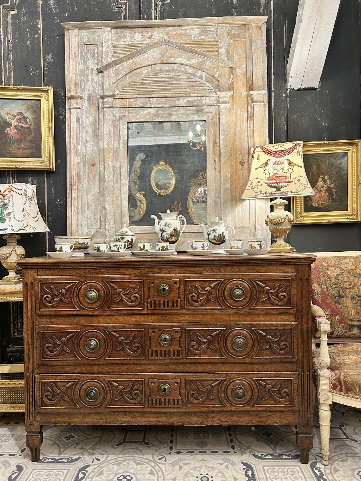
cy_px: 240
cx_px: 180
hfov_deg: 53.1
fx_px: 362
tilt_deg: -0.8
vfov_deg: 67.3
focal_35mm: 26
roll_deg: +1.4
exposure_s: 1/50
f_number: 1.5
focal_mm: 5.7
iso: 80
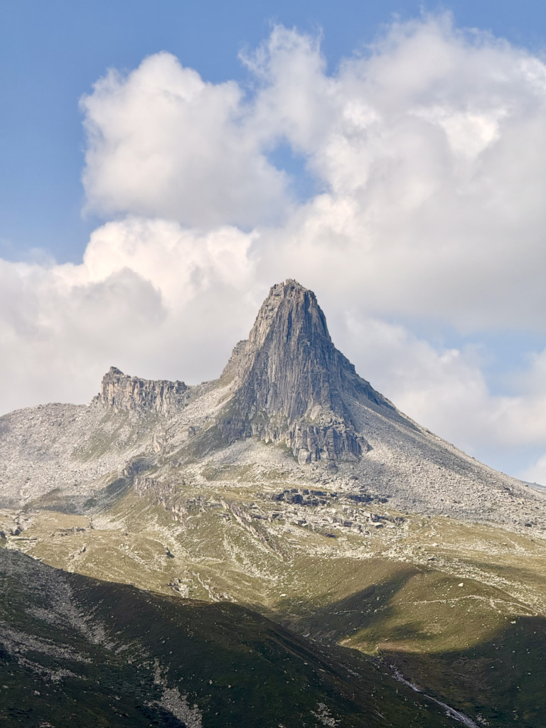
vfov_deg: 16.4
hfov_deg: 12.3
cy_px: 364
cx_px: 273
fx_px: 2524
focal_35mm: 120
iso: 50
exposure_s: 1/2817
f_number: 2.8
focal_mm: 15.66
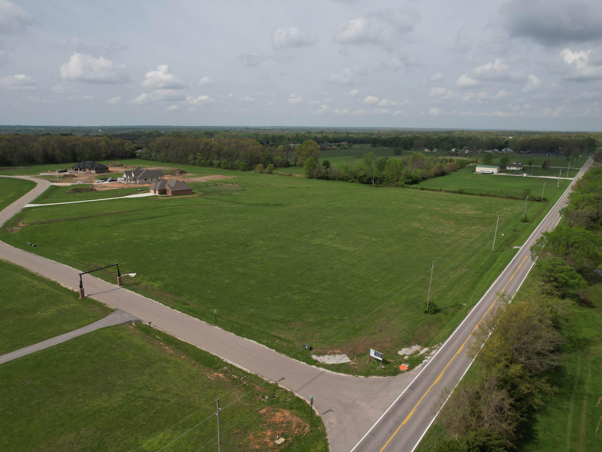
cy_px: 227
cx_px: 308
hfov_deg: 71.6
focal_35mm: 24
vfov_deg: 56.8
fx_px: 417
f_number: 2.8
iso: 100
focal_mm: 8.38
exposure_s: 1/3000
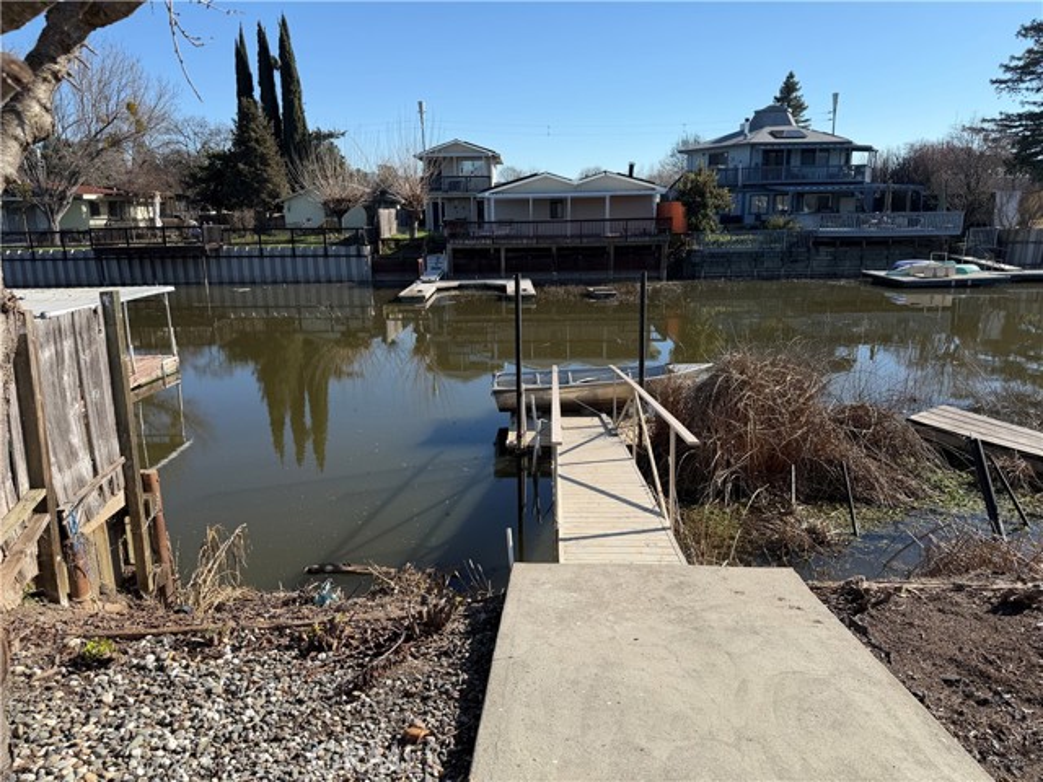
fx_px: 723
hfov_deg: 71.6
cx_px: 522
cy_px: 391
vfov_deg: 56.8
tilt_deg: -14.3
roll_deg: +0.7
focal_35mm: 24
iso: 80
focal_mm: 6.76
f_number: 1.78
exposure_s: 1/3759
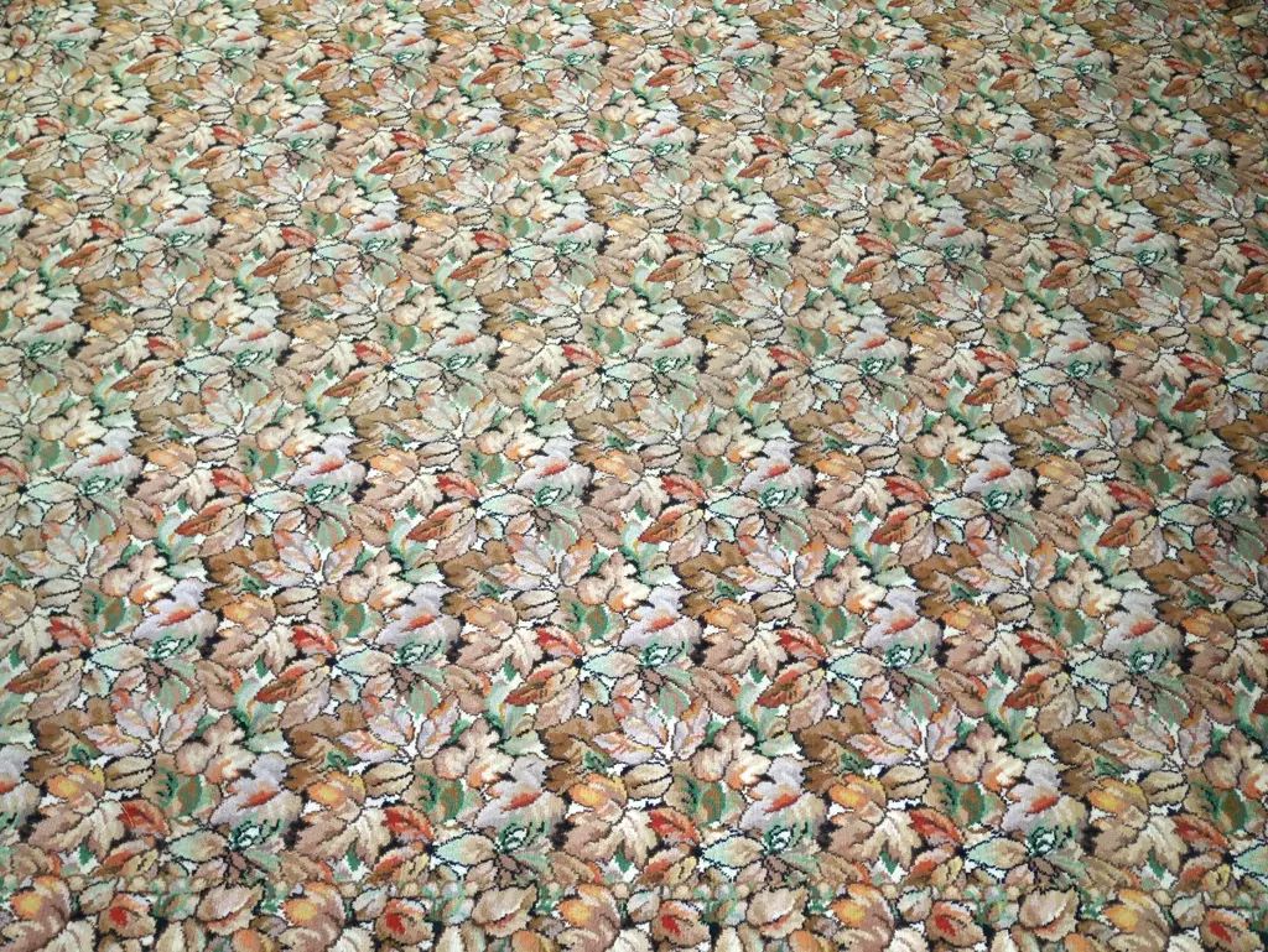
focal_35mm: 32
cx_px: 634
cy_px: 476
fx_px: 1173
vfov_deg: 44.2
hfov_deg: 56.8
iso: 800
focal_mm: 16
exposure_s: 1/60
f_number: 3.9
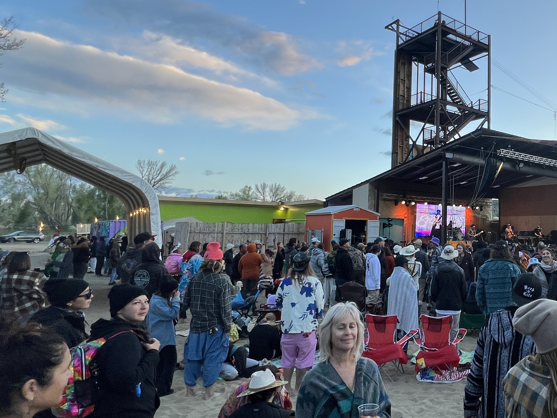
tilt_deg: +5.6
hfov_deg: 62.2
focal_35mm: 25
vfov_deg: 54.7
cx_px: 462
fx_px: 402
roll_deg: -0.5
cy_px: 181
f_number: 1.8
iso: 40
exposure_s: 1/99
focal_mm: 1.57
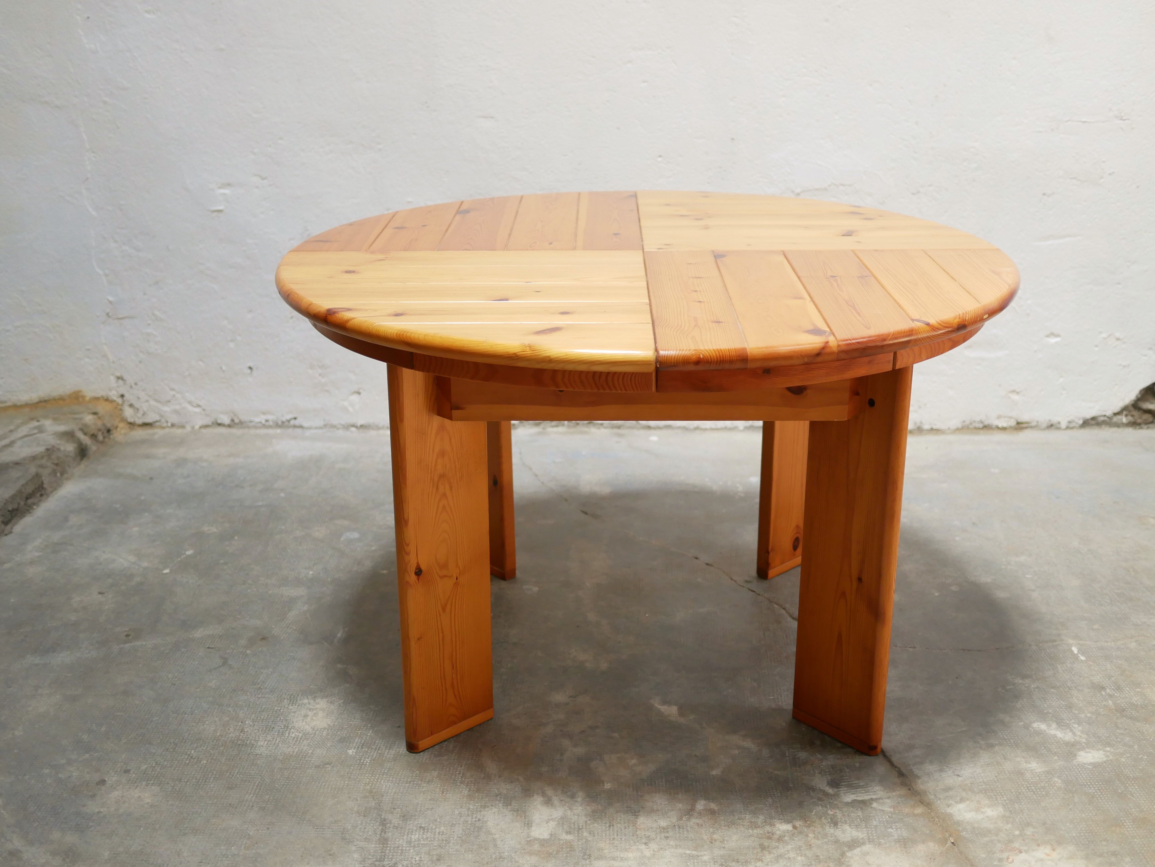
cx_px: 578
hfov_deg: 46.8
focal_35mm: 40
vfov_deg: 36.0
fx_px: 1335
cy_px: 434
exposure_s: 1/60
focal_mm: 20
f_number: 1.7
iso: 640
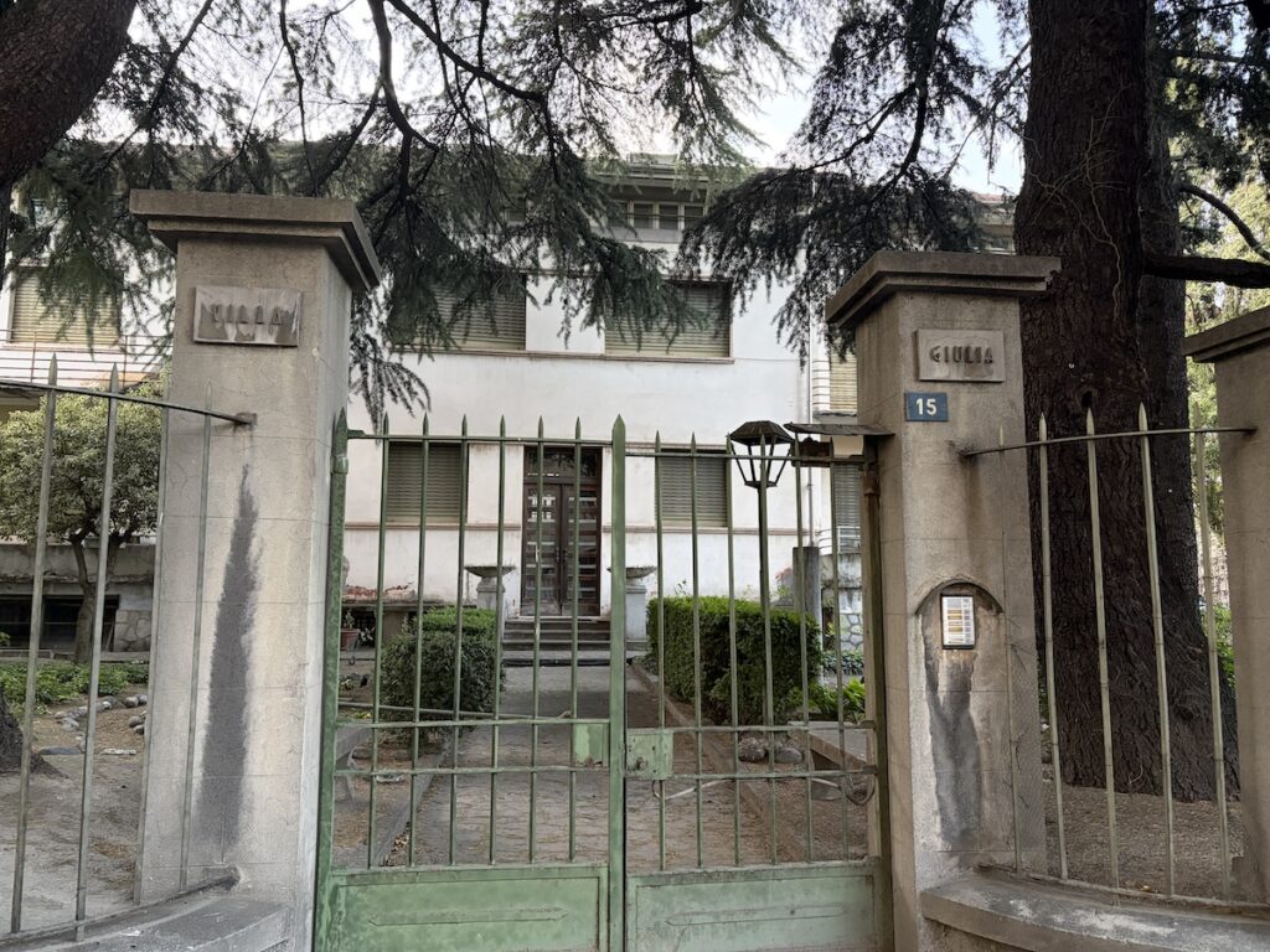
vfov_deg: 53.1
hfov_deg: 67.3
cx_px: 635
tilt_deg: +7.0
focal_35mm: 26
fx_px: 954
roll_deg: +0.3
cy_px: 476
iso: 250
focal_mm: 5.96
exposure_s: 1/60
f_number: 1.6
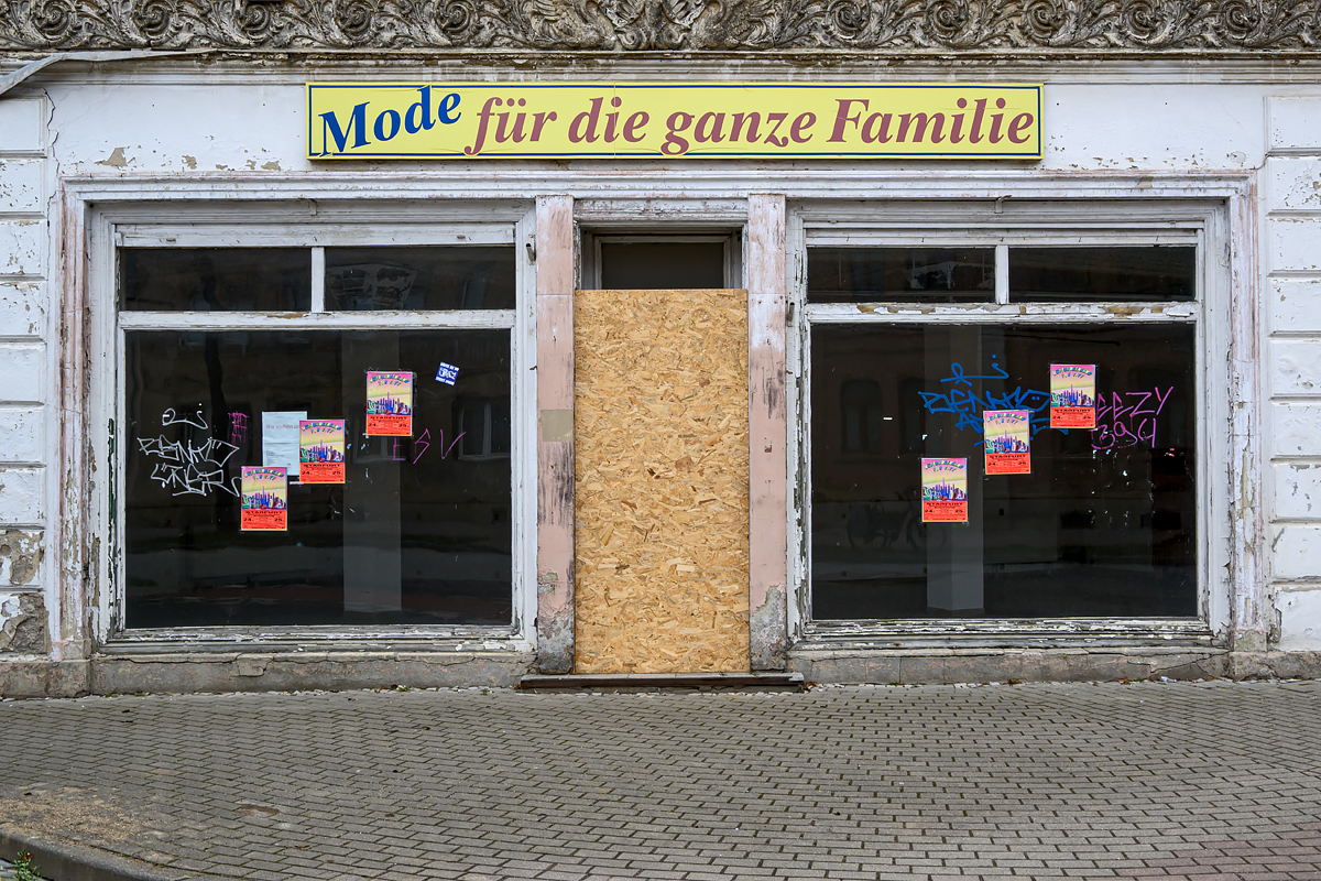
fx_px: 1348
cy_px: 440
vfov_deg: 36.2
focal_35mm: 37
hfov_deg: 52.2
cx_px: 660
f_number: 8
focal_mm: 24.5
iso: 200
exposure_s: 1/125
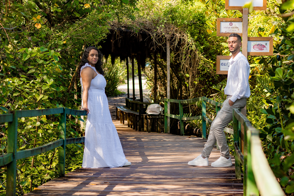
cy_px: 102
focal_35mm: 138
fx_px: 1129
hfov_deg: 14.8
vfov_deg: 9.9
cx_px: 153
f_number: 4.5
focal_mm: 85
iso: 160
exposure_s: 1/250
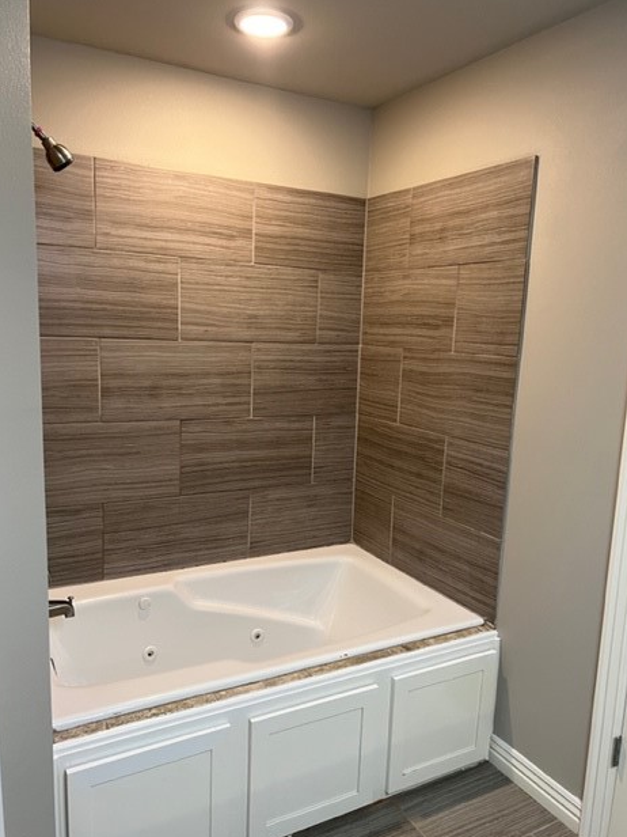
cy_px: 429
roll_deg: -1.3
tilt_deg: -9.2
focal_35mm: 27
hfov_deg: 51.4
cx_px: 314
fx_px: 652
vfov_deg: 65.3
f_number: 1.5
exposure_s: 1/60
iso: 125
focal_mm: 5.7
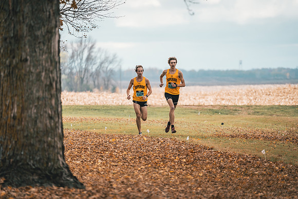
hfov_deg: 5.1
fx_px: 3341
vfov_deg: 3.4
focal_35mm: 404
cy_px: 100
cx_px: 149
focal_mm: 400
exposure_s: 1/1000
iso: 400
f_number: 6.3
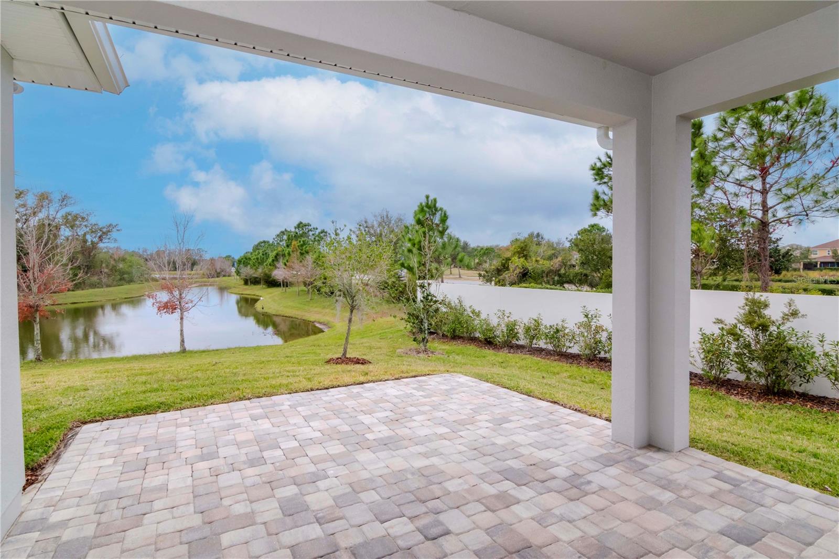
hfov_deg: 95.0
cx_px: 420
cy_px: 280
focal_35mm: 16
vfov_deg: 72.0
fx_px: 384
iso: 800
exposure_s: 1/200
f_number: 14
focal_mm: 11
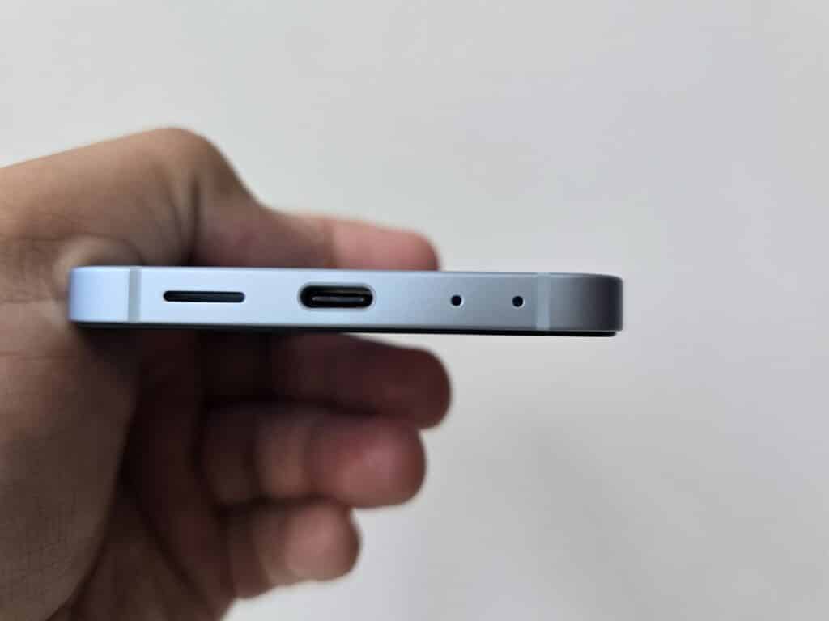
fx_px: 551
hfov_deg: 73.9
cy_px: 310
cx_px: 414
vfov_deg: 58.9
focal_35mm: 23
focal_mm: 6.3
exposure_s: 1/180
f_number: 1.7
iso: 125
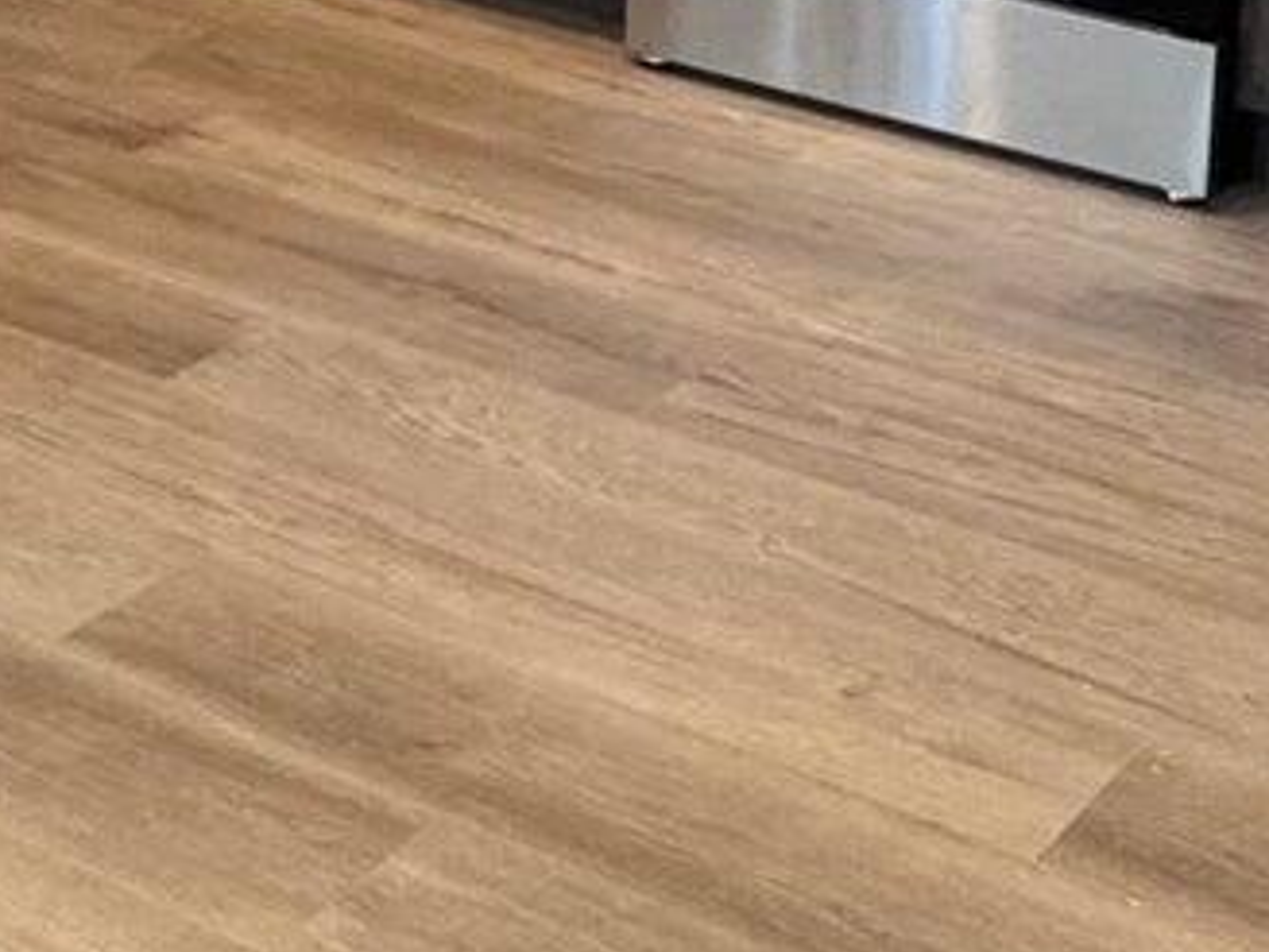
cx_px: 362
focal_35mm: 91
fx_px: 3336
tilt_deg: -8.3
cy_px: -611
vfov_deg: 14.7
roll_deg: -1.9
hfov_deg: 21.4
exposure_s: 1/60
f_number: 2.2
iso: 200
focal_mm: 2.22
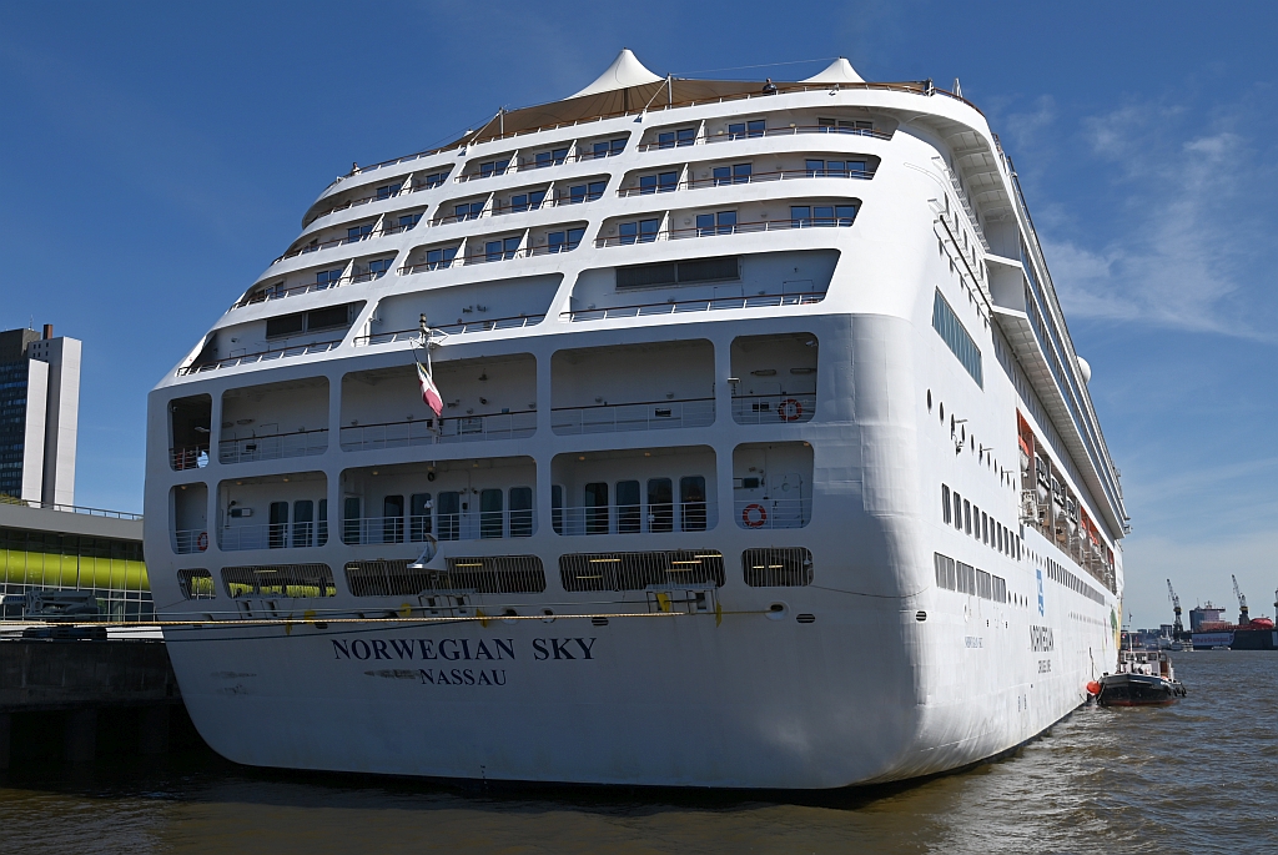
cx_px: 639
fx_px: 1102
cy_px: 428
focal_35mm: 31
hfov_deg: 60.2
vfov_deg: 42.4
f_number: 8
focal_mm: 31
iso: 100
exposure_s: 1/500
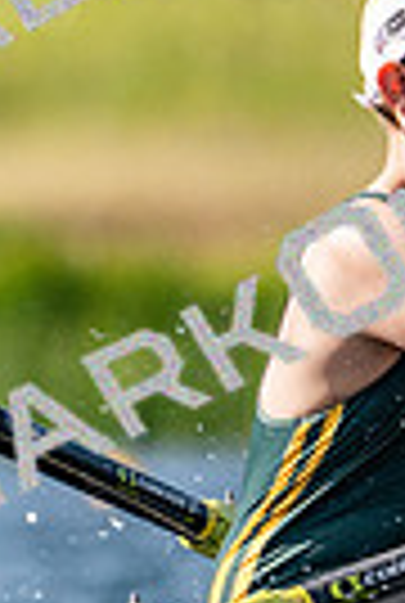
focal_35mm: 2589
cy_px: 369
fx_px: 43462
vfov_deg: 0.8
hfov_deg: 0.5
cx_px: -837
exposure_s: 1/2500
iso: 220
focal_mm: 400
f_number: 4.5
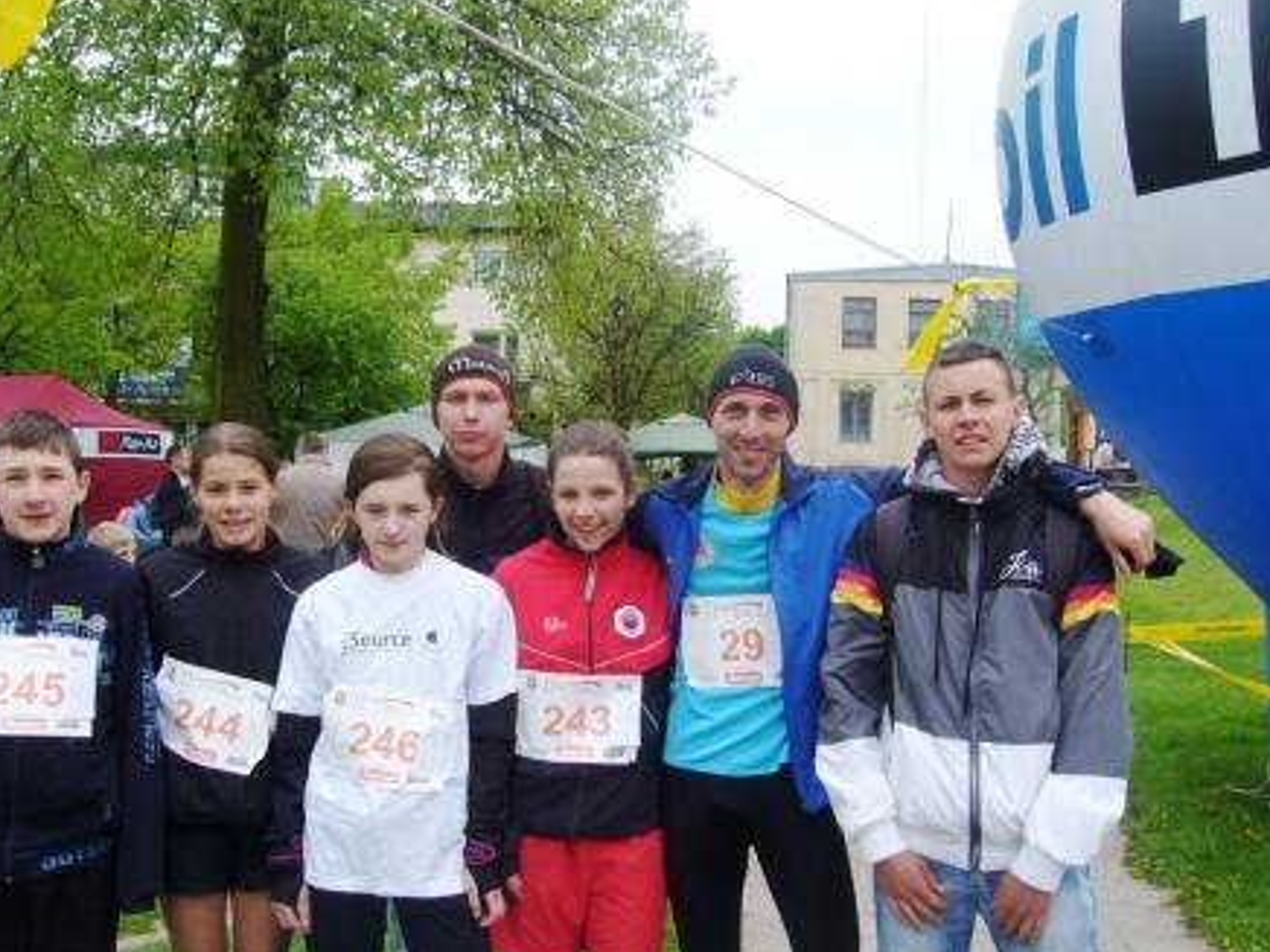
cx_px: 620
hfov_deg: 51.4
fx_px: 1321
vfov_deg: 39.7
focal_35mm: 36
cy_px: 477
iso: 80
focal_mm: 5.8
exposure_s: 1/125
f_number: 5.6
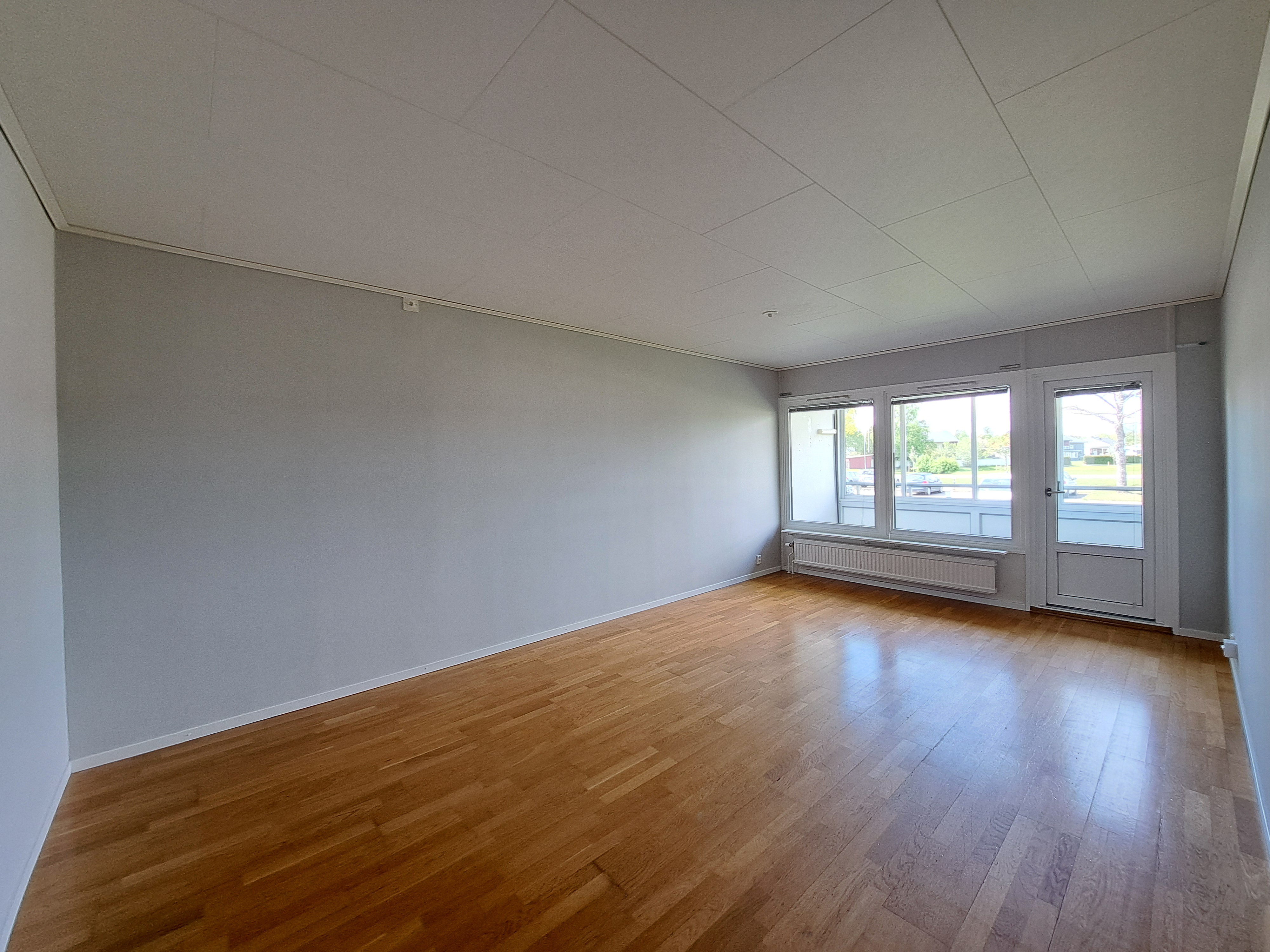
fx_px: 477
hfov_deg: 106.2
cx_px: 635
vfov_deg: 89.9
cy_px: 476
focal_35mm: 13
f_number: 2.2
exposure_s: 1/50
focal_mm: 1.74
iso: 64
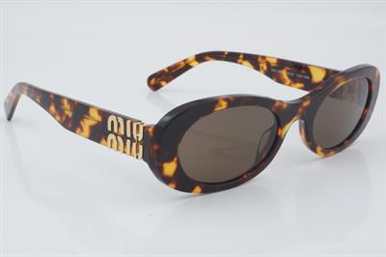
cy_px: 128
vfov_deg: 18.2
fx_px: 803
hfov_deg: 27.0
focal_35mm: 75
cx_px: 193
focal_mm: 50
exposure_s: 1/3
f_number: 32
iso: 100
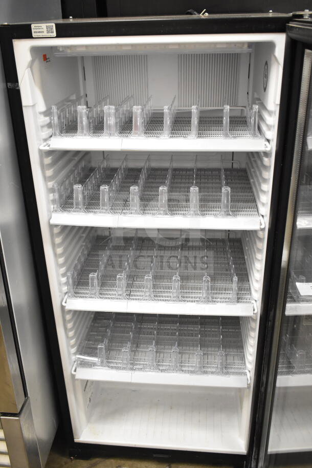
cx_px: 156
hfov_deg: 38.4
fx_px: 448
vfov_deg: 55.1
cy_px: 234
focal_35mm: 34
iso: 2200
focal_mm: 23
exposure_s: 1/40
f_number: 3.8
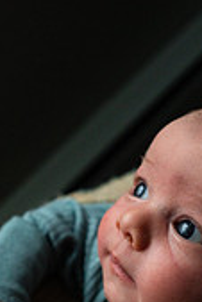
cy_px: 298
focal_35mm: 64
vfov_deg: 29.4
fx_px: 538
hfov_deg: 21.3
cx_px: 111
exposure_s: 1/250
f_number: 2.8
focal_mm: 24
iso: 800
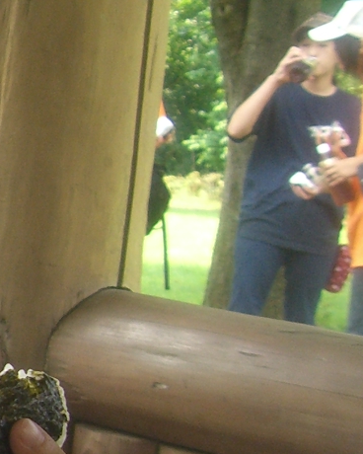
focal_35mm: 129
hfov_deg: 11.0
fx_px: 1732
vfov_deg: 14.9
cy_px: 341
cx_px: -335
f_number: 2.7
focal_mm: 6.2
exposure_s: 1/200
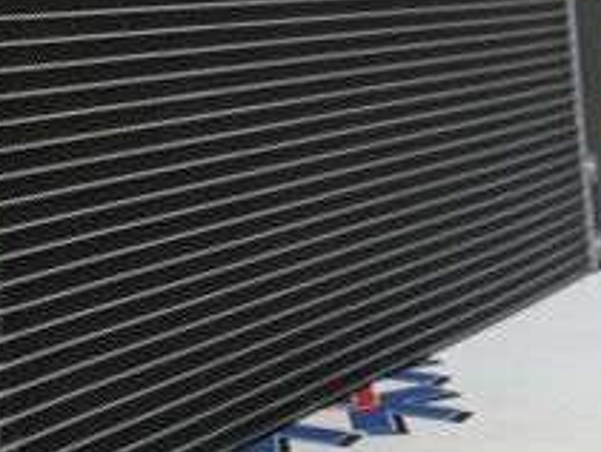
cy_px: 26
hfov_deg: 22.6
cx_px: 220
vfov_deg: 16.8
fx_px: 1501
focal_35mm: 86
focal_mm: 21
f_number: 4
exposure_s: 1/30
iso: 250
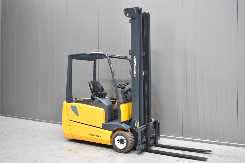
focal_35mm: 34
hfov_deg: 55.1
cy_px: 82
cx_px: 122
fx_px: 235
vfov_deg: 38.4
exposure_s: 1/30
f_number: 4.5
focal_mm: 23
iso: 1600
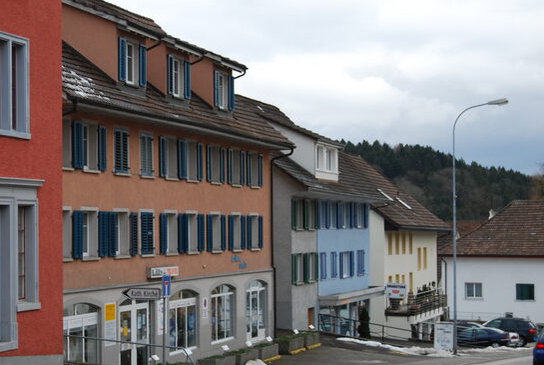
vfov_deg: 15.6
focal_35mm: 88
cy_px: 203
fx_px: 1332
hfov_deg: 23.0
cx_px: 169
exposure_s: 1/80
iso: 200
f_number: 5
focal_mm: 40
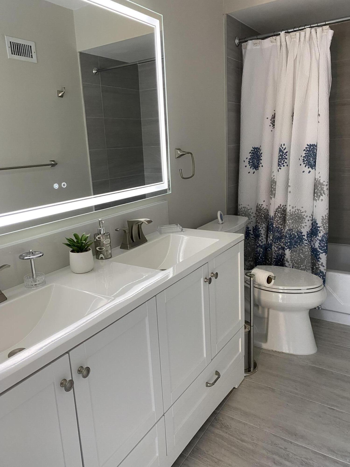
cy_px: 234
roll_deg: +2.7
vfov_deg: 67.3
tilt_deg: -12.5
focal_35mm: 26
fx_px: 351
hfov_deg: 53.1
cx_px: 175
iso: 250
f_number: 1.8
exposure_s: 1/60
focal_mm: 4.25
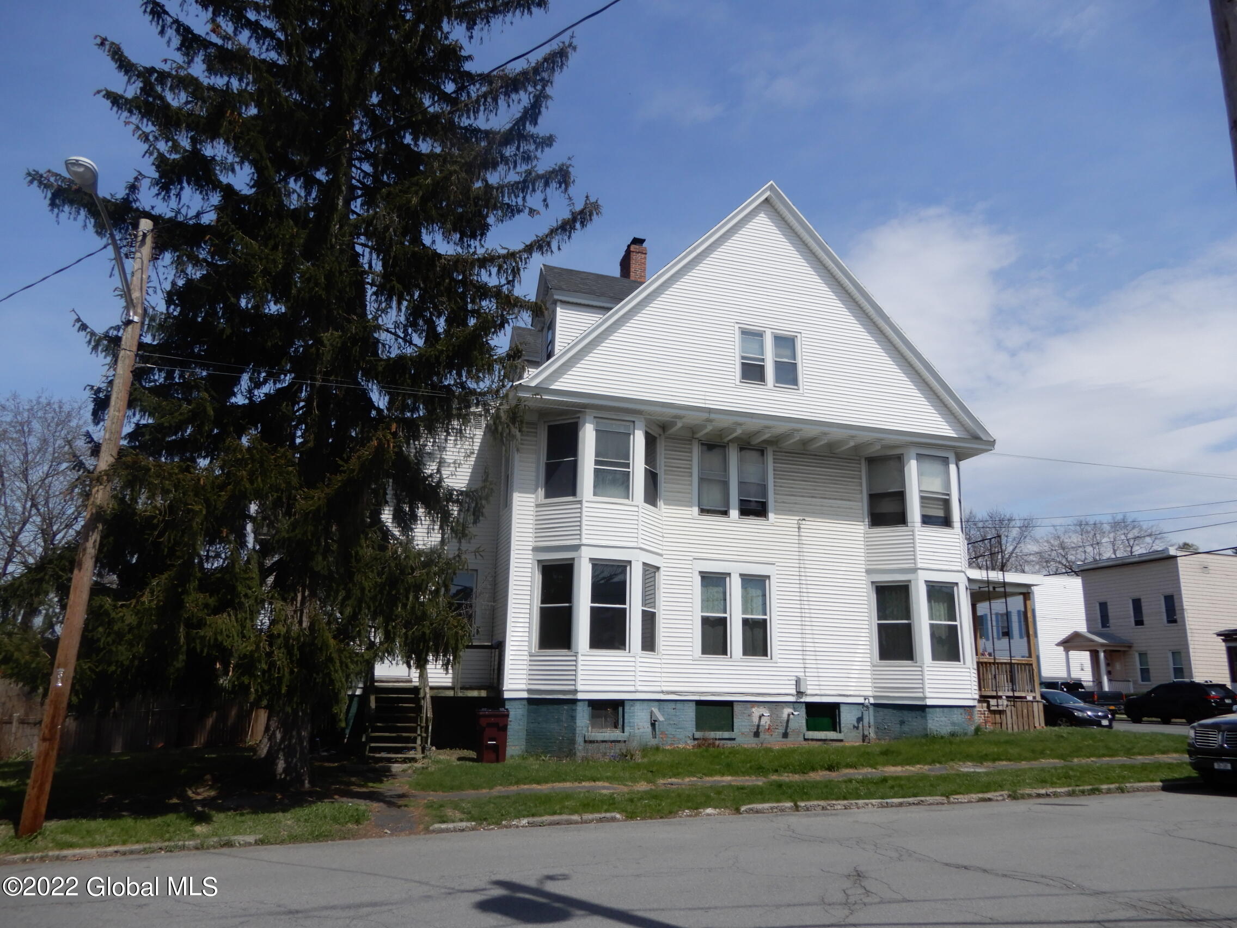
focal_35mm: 24
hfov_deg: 71.6
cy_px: 464
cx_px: 618
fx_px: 858
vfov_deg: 56.8
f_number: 3.4
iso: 80
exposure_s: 1/1600
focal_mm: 4.3
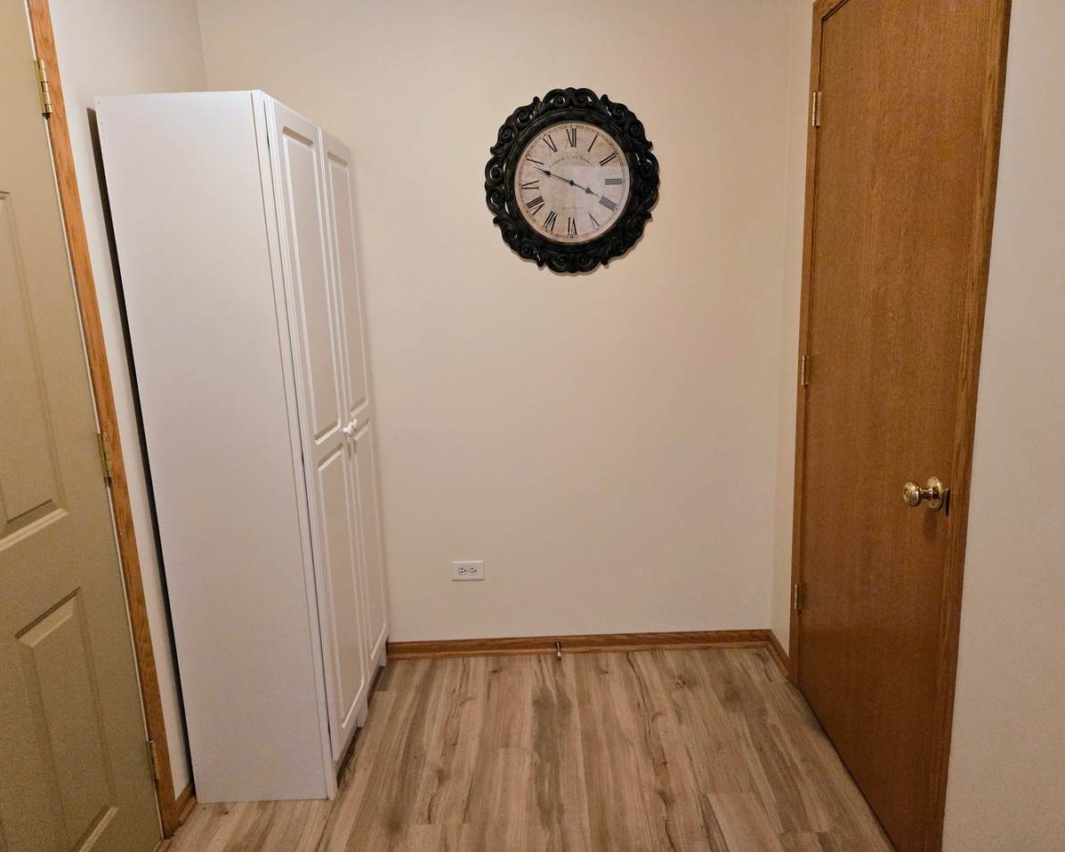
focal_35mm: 24
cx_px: 549
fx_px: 757
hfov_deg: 70.3
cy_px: 426
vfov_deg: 58.8
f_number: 1.8
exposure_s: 1/120
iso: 800
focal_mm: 5.4
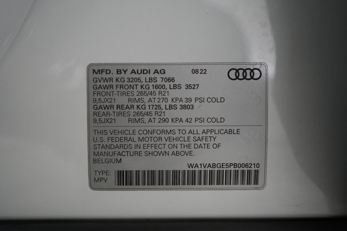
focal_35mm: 25
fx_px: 241
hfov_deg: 71.5
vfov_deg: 51.2
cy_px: 116
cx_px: 174
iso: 3200
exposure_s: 1/160
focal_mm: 25
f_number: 2.8
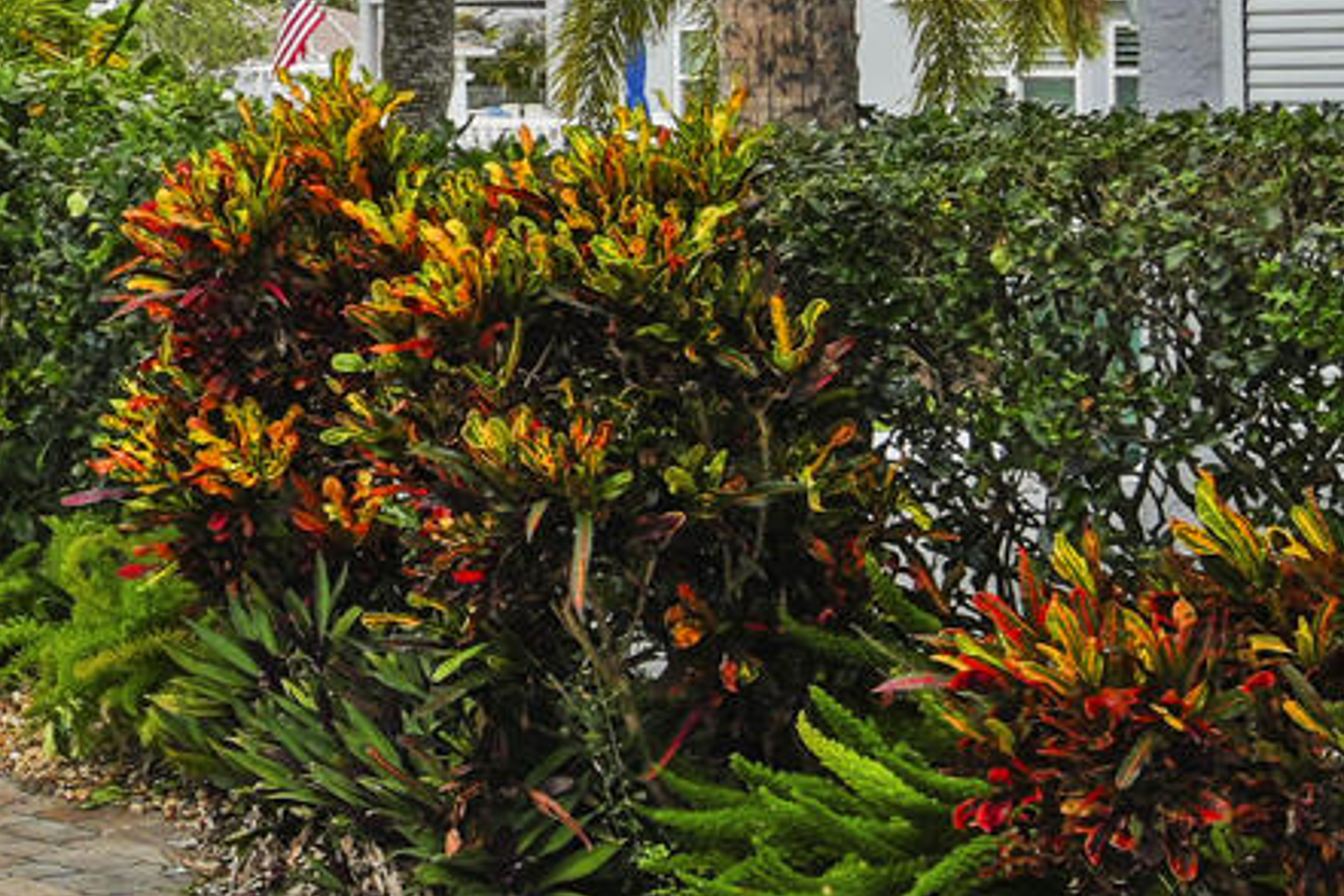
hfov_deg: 15.7
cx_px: -738
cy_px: 5
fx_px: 4442
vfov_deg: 11.4
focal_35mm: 119
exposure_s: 1/30
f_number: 10
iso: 125
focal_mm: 21
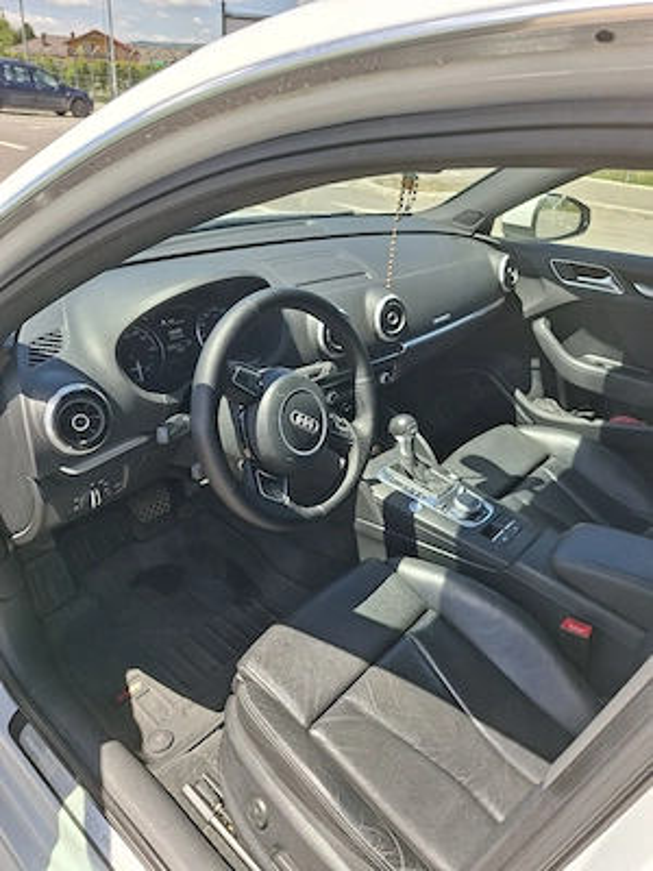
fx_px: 578
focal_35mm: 23
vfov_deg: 73.9
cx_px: 326
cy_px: 436
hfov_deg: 58.9
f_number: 1.8
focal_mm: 5.54
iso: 50
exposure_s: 1/625
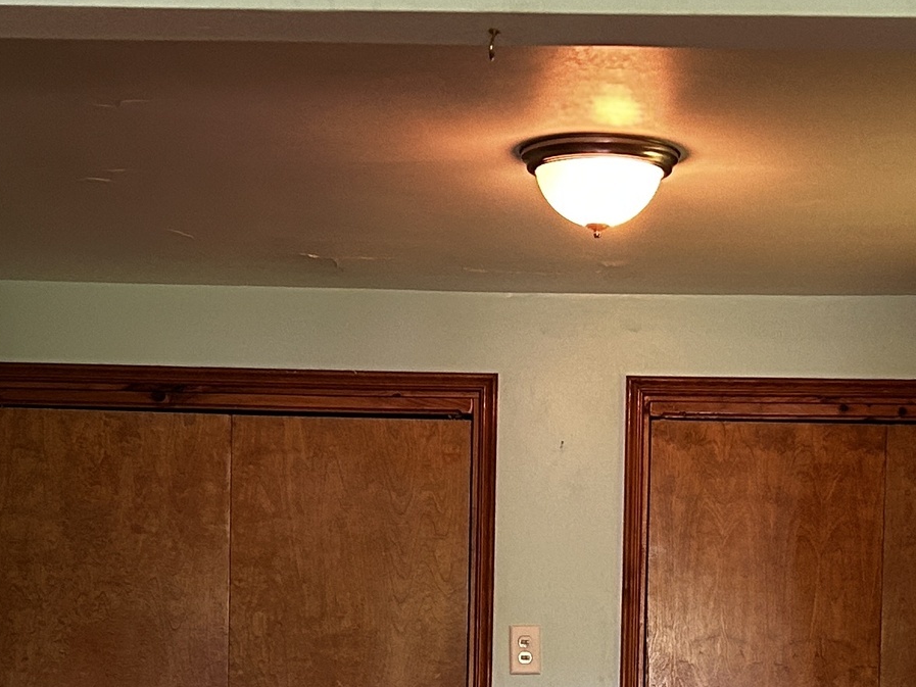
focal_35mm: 89
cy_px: 722
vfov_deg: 16.2
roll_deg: -0.7
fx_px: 2355
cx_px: 548
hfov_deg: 22.0
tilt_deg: -1.6
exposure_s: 1/60
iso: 200
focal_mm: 5.7
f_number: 1.5
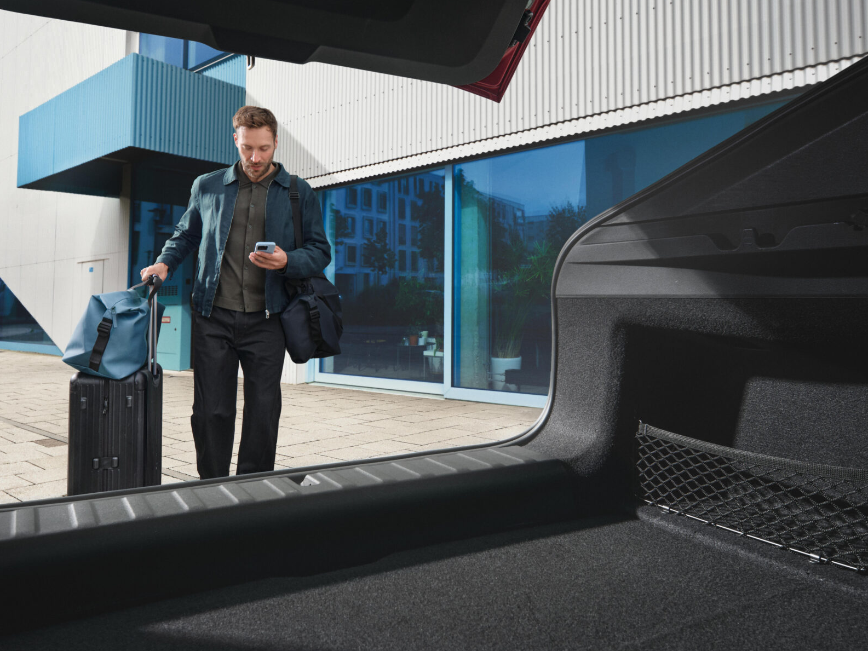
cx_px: 450
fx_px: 527
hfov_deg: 79.0
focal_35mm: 21
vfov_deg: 60.7
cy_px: 181
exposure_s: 1/50
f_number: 8
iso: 100
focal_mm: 17
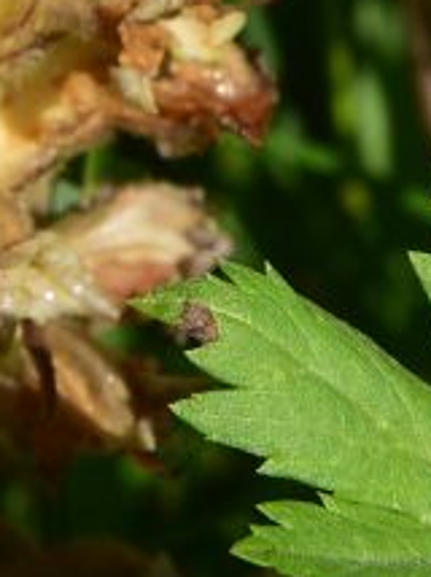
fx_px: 3111
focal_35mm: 187
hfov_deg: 7.9
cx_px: 82
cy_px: -830
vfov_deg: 9.4
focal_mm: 32
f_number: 18
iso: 160
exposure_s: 1/125
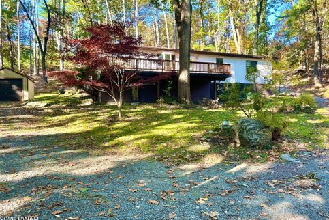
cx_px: 164
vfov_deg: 46.4
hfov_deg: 65.5
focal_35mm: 28
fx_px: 256
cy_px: 103
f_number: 1.5
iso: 40
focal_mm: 5.7
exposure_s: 1/201
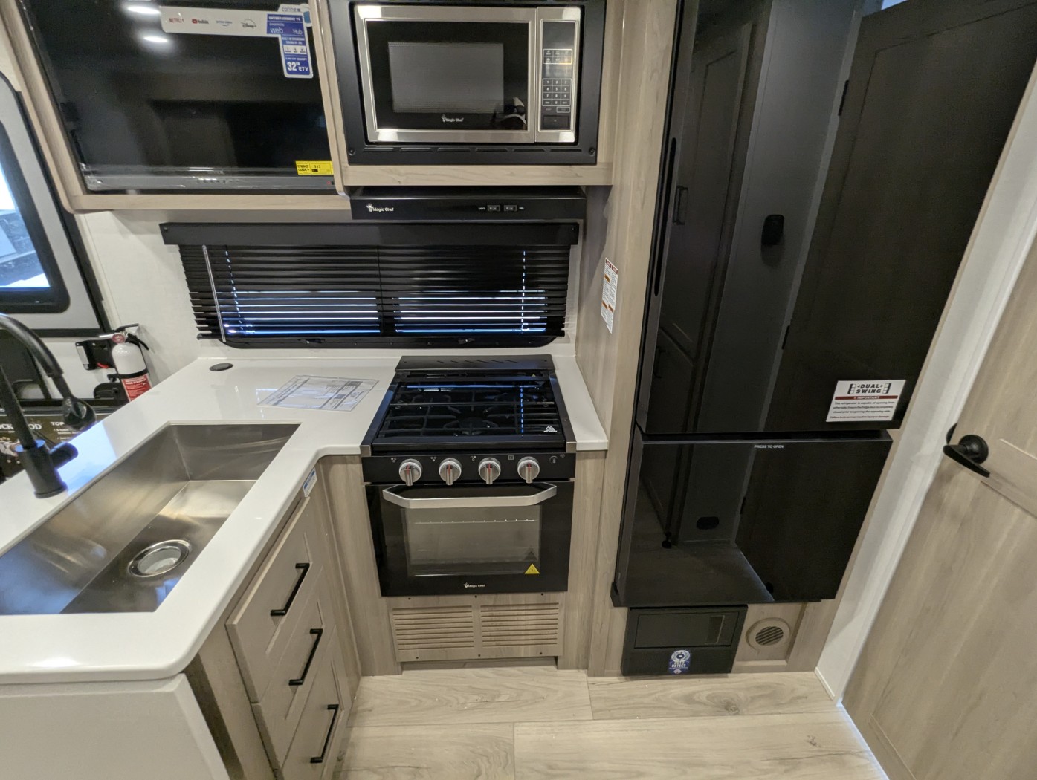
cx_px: 518
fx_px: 480
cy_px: 390
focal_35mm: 16
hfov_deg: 94.4
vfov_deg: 78.2
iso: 220
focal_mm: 2.35
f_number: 2.2
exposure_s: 1/62.6
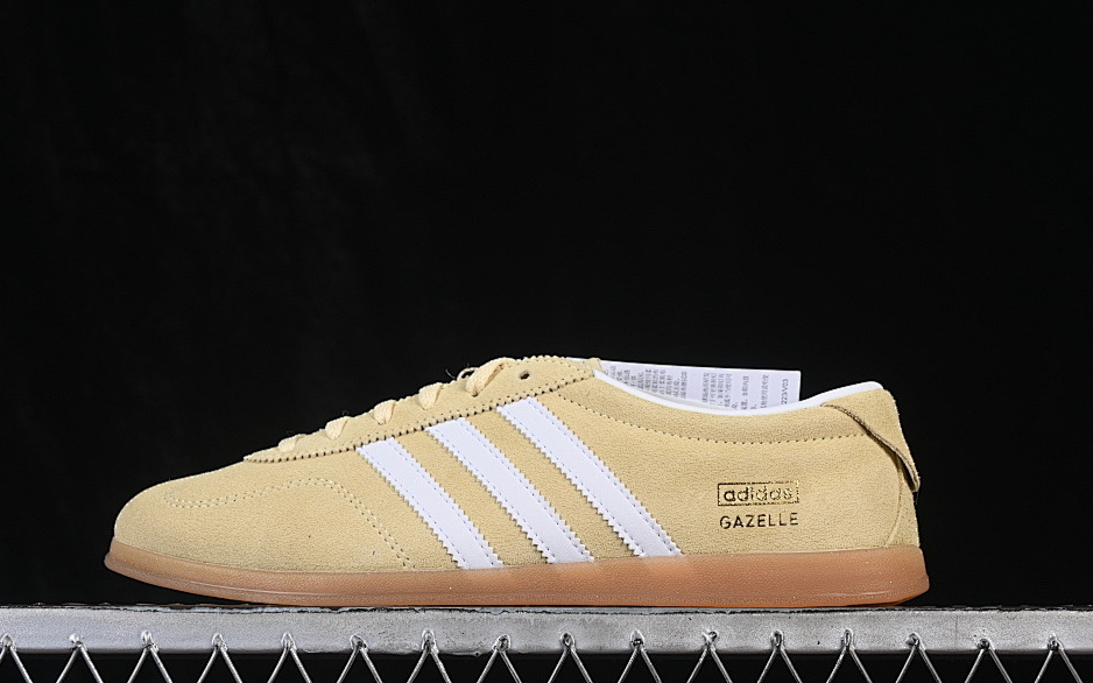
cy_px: 345
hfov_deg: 23.6
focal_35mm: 88
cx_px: 541
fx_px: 2621
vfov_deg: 14.8
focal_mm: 50
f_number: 8
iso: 160
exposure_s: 1/80
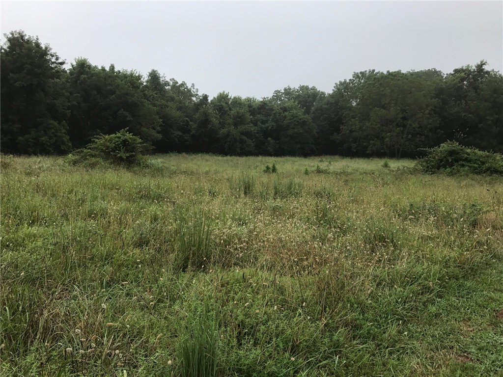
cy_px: 188
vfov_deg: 49.7
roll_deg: -2.2
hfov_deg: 63.4
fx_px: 407
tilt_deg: -6.2
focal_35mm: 28
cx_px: 252
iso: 20
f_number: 1.8
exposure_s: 1/674
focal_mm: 3.99
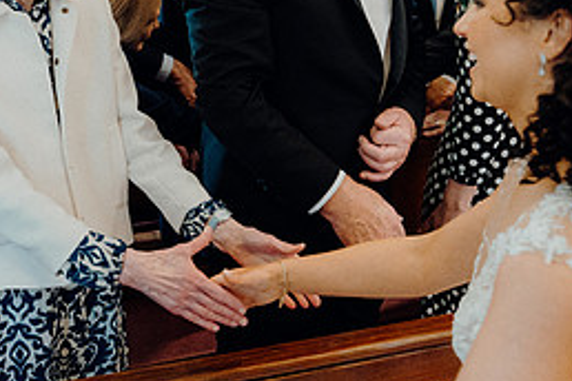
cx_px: 197
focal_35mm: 54
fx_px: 858
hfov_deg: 36.5
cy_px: 130
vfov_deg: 24.9
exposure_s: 1/160
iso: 3200
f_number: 3.5
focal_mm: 24
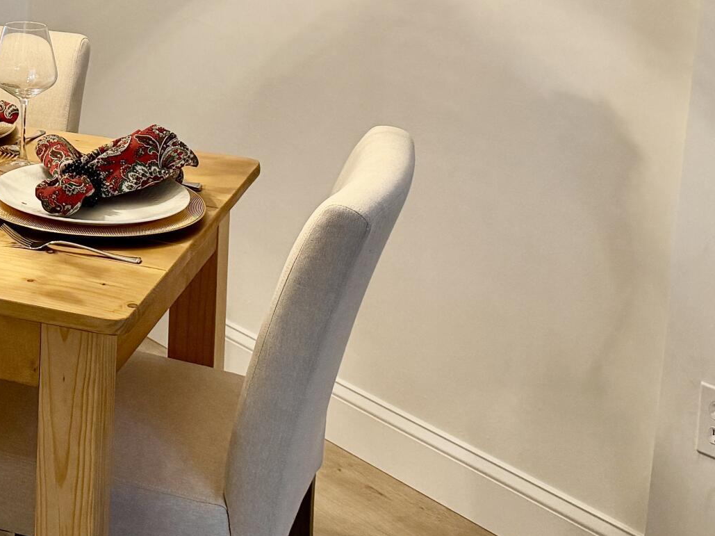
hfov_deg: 25.8
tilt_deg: -9.1
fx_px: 1445
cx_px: -66
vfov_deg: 20.1
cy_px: -42
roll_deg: -0.7
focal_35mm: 70
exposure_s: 1/120
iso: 250
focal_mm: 6.76
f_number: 1.78
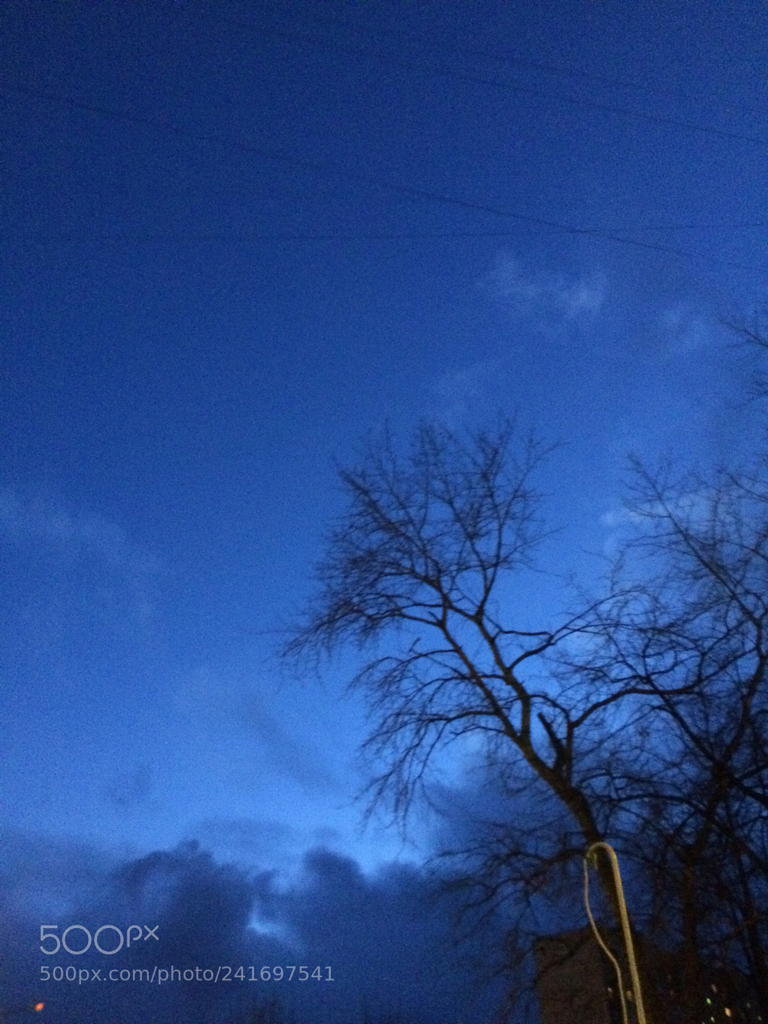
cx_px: 384
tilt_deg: +35.9
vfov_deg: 61.7
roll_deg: +1.9
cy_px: 512
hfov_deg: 48.2
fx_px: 858
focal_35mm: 29
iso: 800
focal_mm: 4.15
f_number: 2.2
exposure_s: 1/17
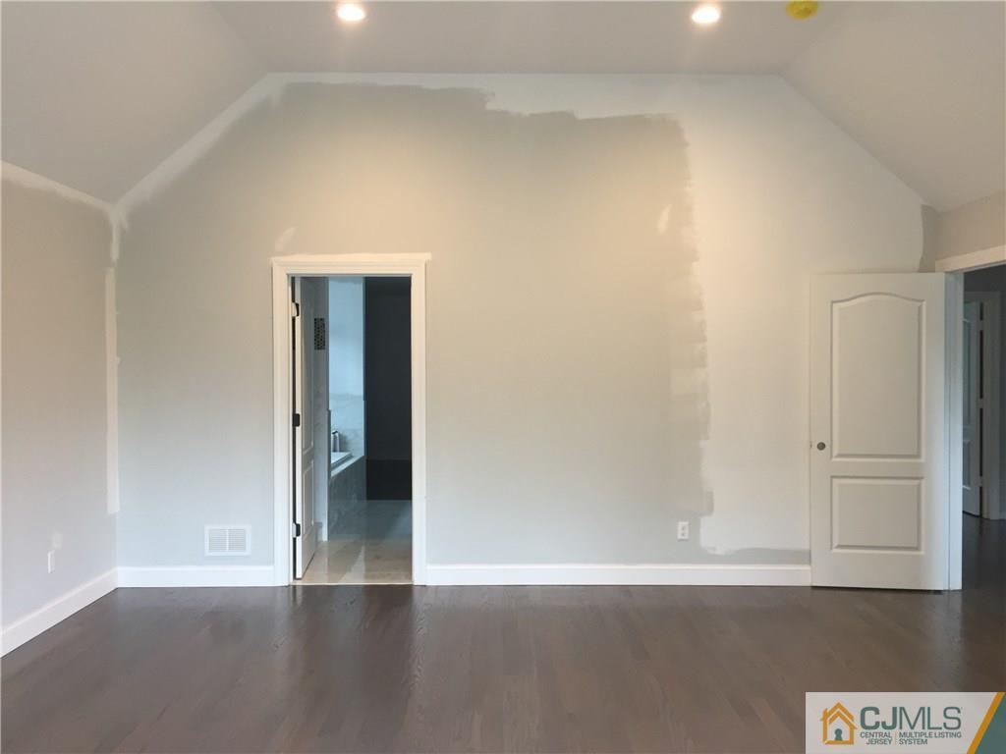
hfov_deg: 61.7
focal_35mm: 29
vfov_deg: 48.2
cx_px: 503
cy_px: 377
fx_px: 843
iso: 80
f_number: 2.2
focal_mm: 4.15
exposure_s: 1/30
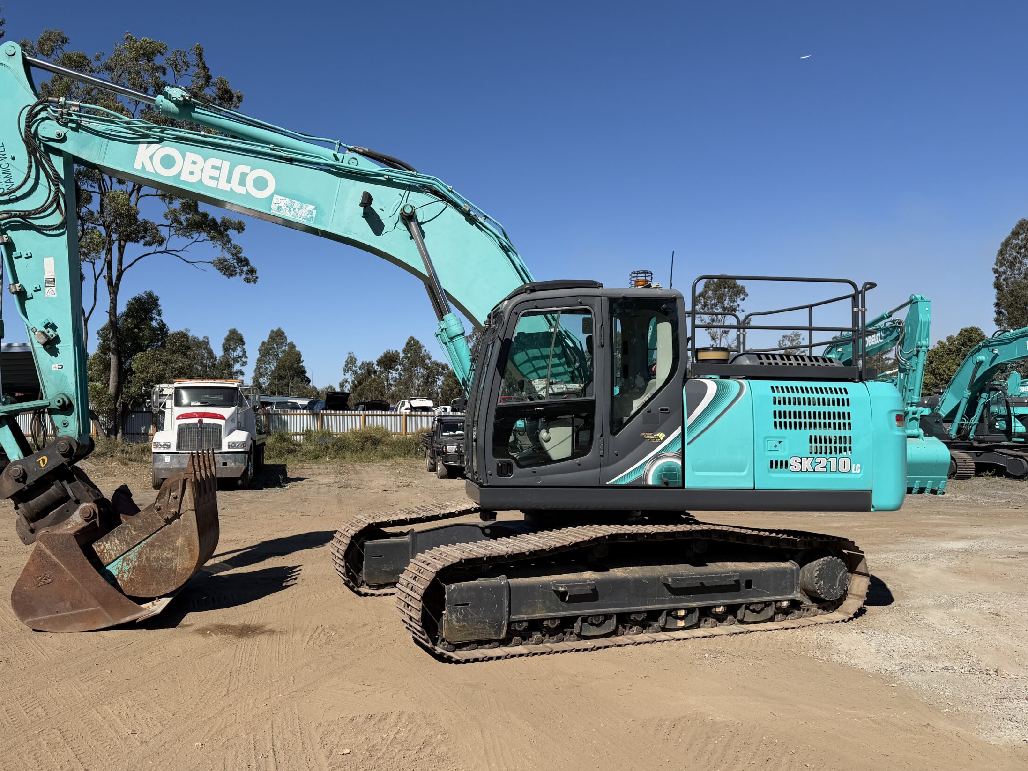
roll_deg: +0.5
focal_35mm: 28
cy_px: 386
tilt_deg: +1.8
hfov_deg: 63.2
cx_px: 452
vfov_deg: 49.8
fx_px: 832
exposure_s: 1/5714
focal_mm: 6.76
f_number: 1.78
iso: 80
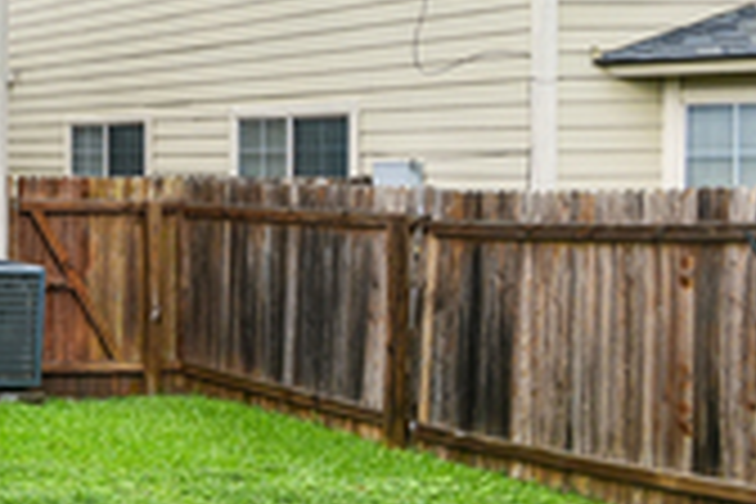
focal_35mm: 61
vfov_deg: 20.5
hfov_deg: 20.7
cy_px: -137
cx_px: -657
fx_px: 1281
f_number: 8
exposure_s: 1/500
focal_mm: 16
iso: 400
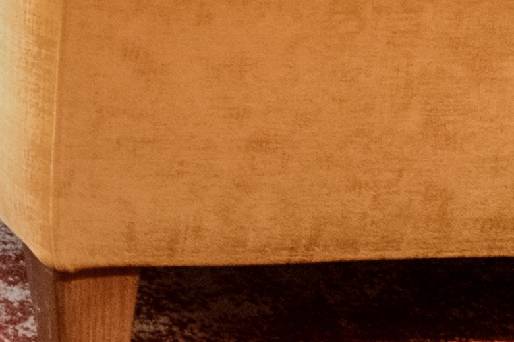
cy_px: -766
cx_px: -936
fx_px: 3298
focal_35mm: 231
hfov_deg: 7.9
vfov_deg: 5.5
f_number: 4
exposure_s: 1/400
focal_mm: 30
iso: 3200
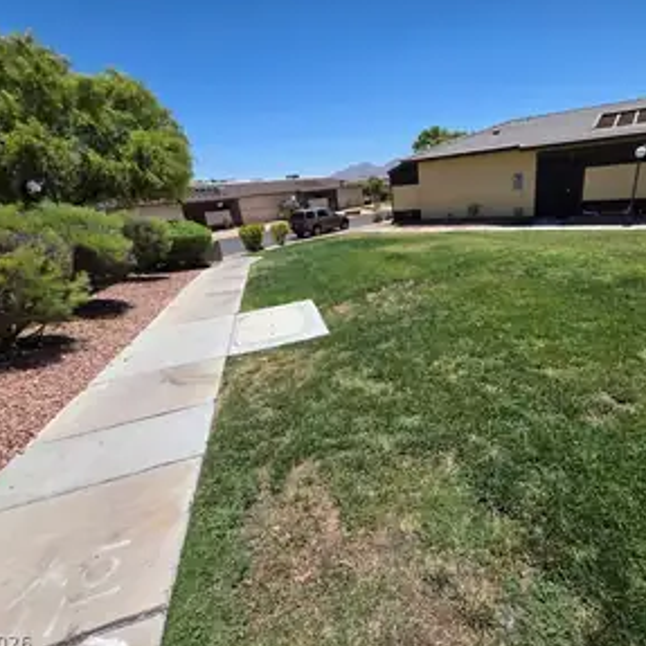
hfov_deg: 86.4
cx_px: 385
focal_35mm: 16
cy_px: 320
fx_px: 338
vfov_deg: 87.4
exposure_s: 1/2820
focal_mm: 2.2
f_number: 1.9
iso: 40
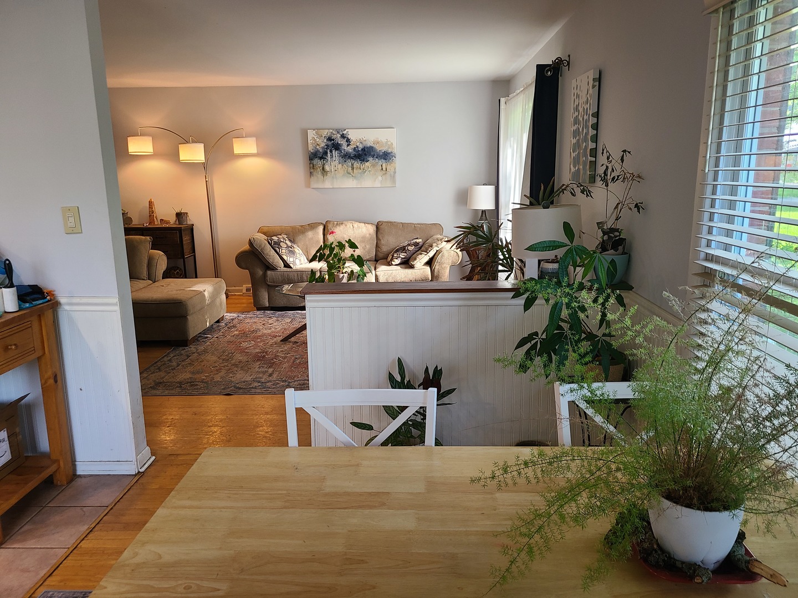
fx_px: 599
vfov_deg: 53.1
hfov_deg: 67.3
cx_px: 399
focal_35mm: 26
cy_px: 299
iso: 125
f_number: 1.8
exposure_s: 1/60
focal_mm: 5.4
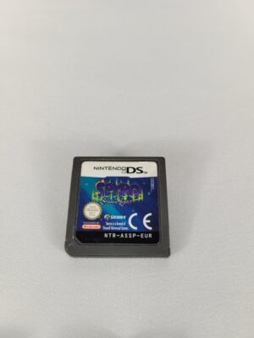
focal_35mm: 26
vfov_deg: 67.3
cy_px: 169
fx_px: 254
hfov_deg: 53.1
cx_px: 127
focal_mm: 5.4
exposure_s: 1/111
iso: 40
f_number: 1.8
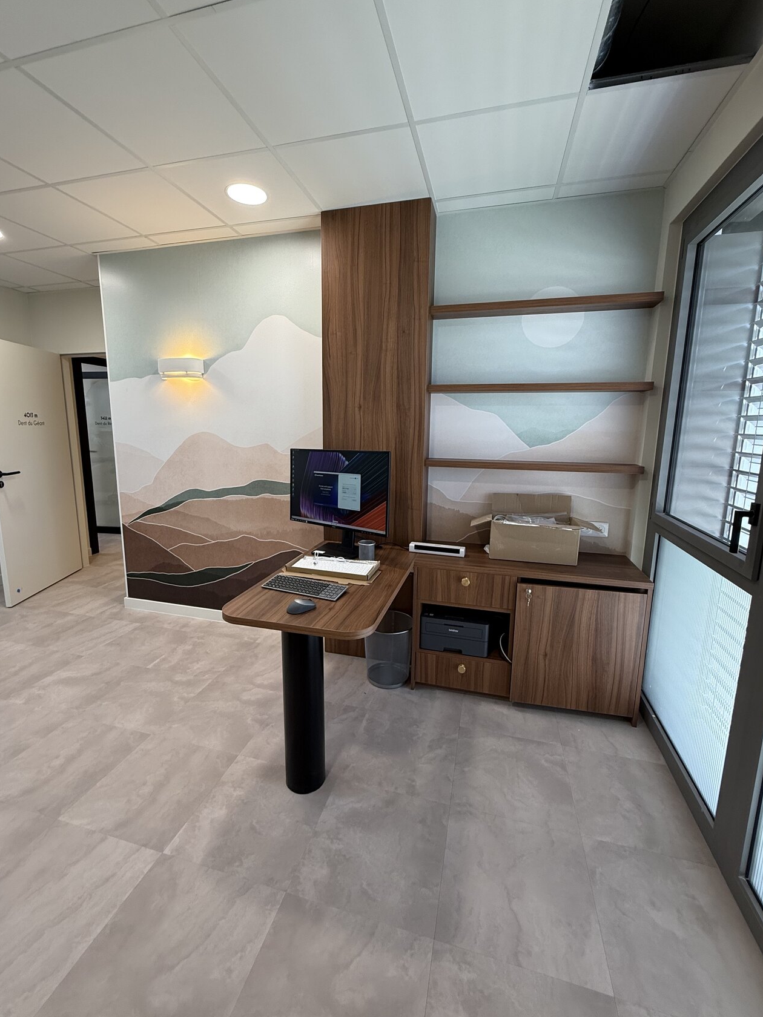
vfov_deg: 98.2
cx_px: 374
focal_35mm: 15
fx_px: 441
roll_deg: +0.0
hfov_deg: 81.7
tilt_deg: -9.1
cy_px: 501
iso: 100
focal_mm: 2.22
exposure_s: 1/99
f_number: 2.2
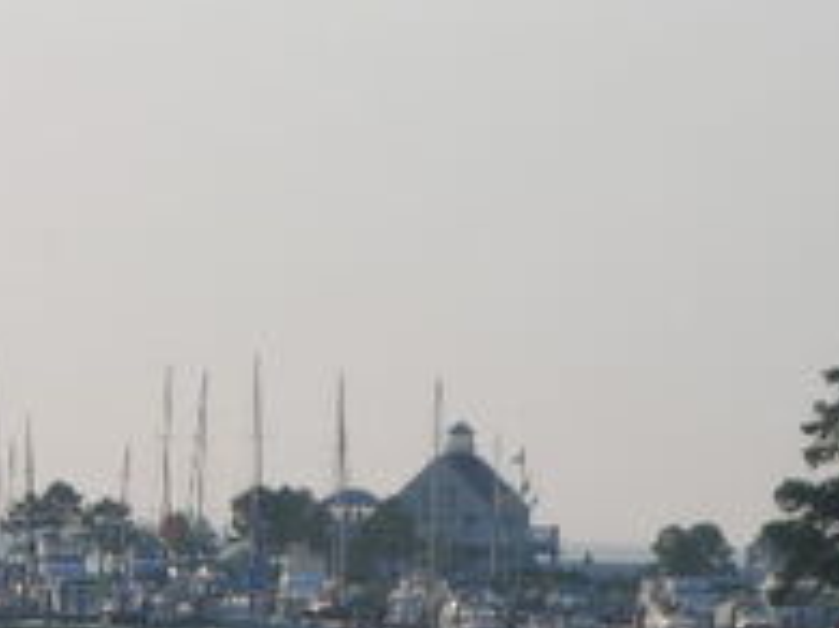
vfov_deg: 6.2
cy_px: 598
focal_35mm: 238
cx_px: 387
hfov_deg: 8.3
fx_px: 5765
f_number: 5.3
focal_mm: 19.2
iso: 50
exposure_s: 1/350
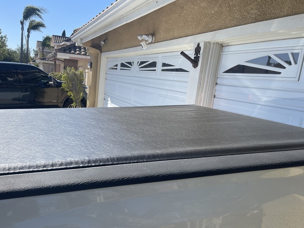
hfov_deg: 53.6
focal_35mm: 34
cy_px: 142
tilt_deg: -13.8
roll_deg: -5.7
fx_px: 299
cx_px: 122
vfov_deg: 41.5
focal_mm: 5.1
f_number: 1.6
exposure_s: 1/2717
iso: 32
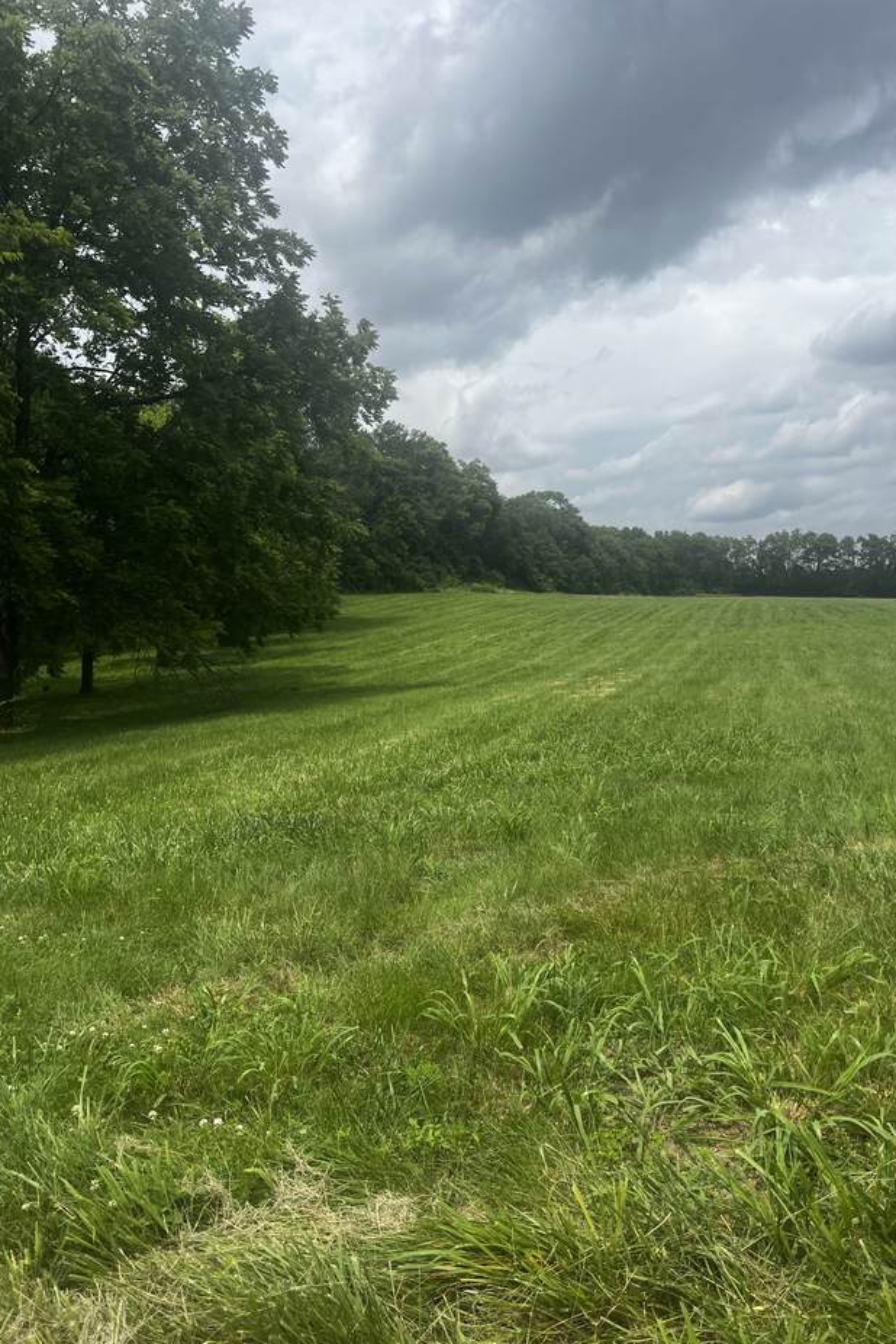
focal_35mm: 28
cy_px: 693
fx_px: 1045
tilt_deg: -4.7
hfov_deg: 46.4
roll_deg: +1.1
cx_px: 464
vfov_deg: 65.5
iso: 50
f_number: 1.6
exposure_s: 1/4651
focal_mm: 5.1
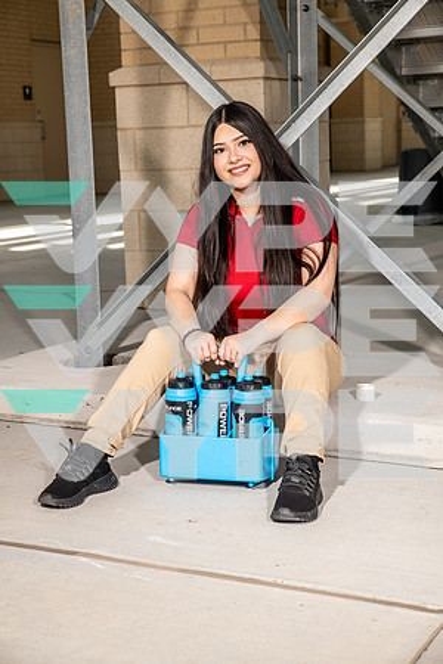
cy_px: 332
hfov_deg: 19.5
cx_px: 222
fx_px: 1292
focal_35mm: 70
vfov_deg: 28.8
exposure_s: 1/320
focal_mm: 70
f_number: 7.1
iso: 200
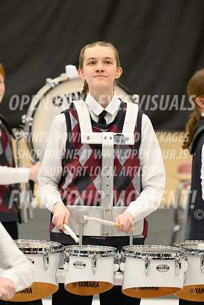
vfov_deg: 5.2
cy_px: 152
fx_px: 3400
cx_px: 102
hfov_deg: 3.4
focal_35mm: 400
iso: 6400
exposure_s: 1/250
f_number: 5.6
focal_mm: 400
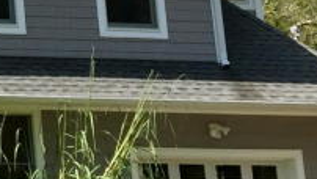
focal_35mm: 160
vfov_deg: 7.4
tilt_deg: +17.5
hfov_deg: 11.6
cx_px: -375
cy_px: -144
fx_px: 1346
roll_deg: -1.3
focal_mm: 4.15
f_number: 2.2
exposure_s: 1/1068
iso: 32
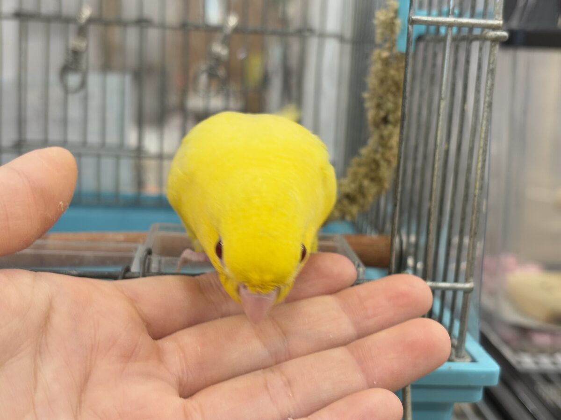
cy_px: 210
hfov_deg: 36.8
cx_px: 280
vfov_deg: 28.0
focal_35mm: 52
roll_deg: -1.8
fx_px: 843
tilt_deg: -11.2
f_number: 1.6
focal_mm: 5.96
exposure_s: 1/50
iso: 50
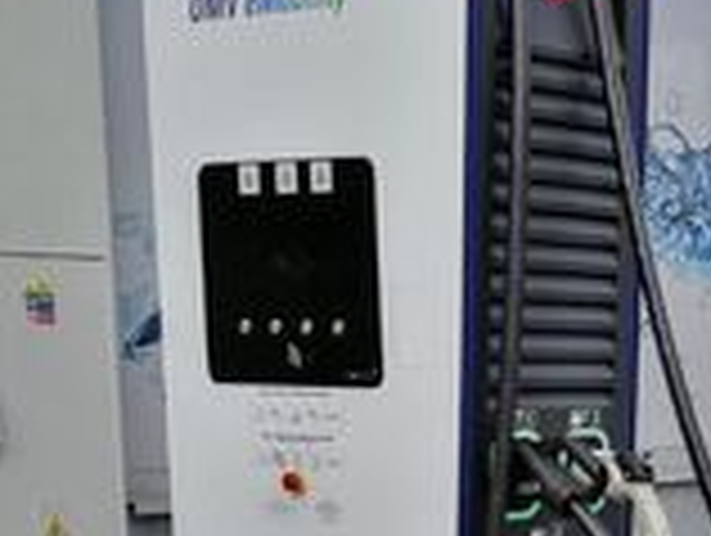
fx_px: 2098
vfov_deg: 14.0
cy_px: 671
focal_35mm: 102
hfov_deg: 17.0
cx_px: 1125
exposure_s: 1/893
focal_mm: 5.3
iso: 50
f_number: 1.8
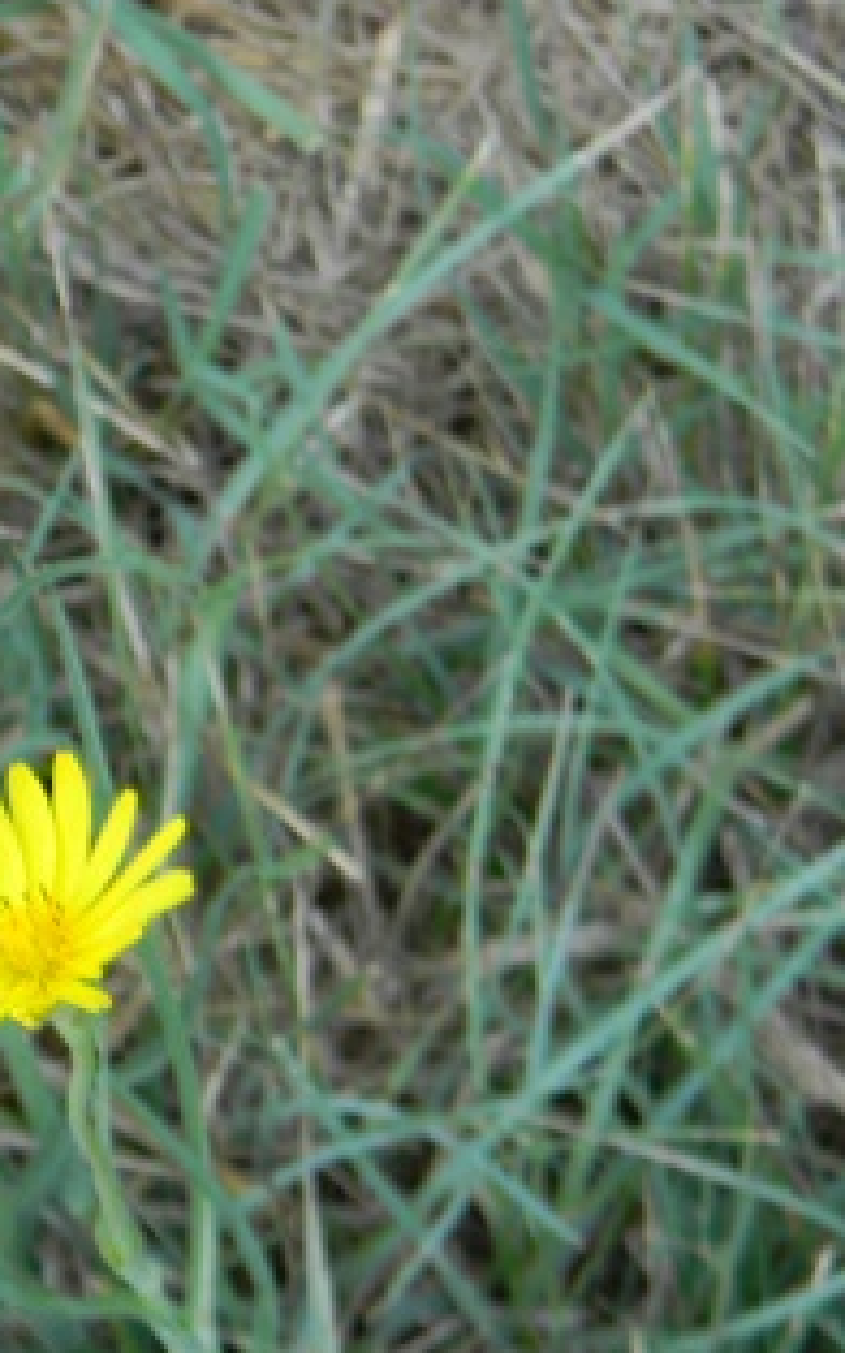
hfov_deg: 6.6
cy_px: 437
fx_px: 7229
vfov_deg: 10.7
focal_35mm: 196
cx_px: -401
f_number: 4.5
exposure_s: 1/45.4
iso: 80
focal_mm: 15.1
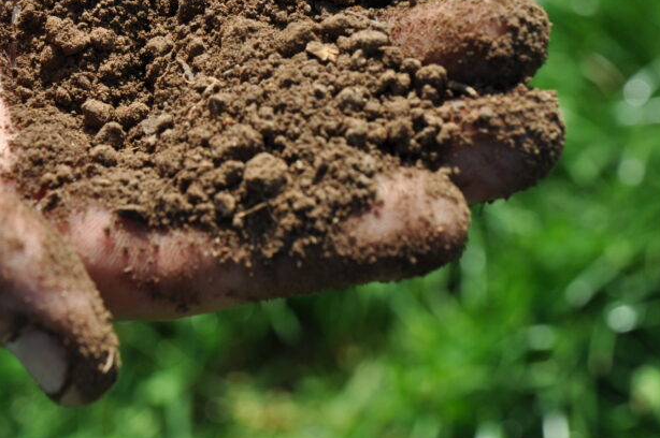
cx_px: 171
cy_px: 78
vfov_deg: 10.9
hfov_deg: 16.3
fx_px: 2289
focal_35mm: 125
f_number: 8
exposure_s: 1/320
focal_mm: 50
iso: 200
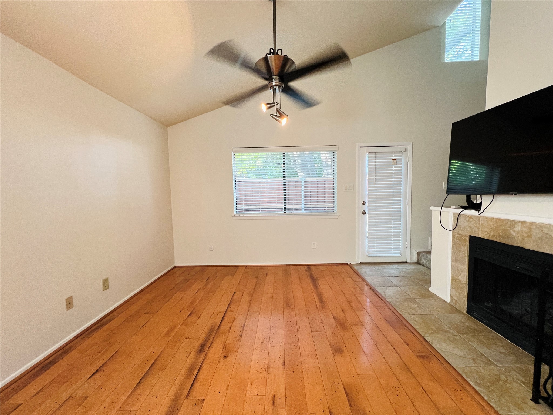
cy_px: 208
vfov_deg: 89.9
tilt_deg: -4.5
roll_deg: +1.4
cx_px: 276
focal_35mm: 13
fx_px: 208
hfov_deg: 106.2
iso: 250
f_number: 1.8
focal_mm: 1.57
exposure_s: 1/60
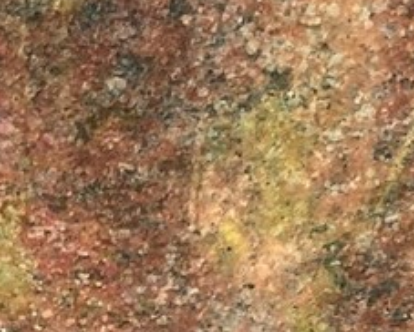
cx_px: -36
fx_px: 1974
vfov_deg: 9.0
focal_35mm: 161
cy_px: 660
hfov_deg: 11.8
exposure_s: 1/121
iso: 80
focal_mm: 4.25
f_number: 1.8
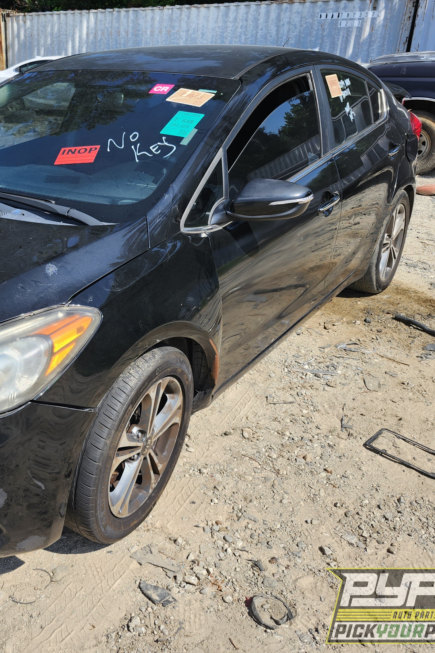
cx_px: 64
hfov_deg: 38.9
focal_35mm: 32
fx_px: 580
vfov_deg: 58.7
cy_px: 326
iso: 25
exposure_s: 1/1081
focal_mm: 5.54
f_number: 1.8
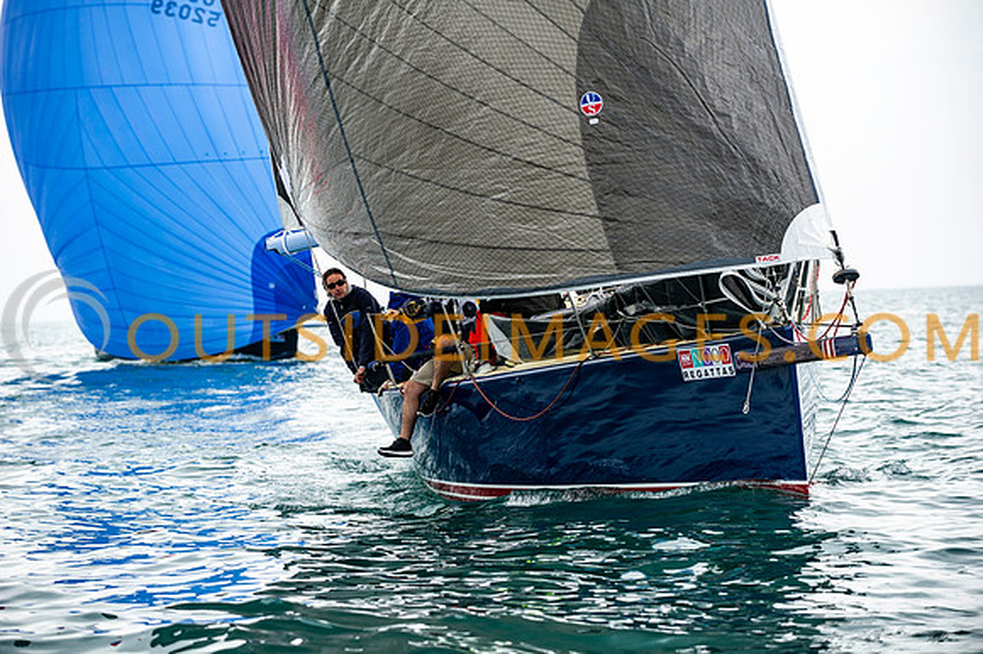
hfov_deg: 15.8
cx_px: 492
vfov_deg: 10.5
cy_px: 327
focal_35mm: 130
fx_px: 3548
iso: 250
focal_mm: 130
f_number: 5
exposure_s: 1/800
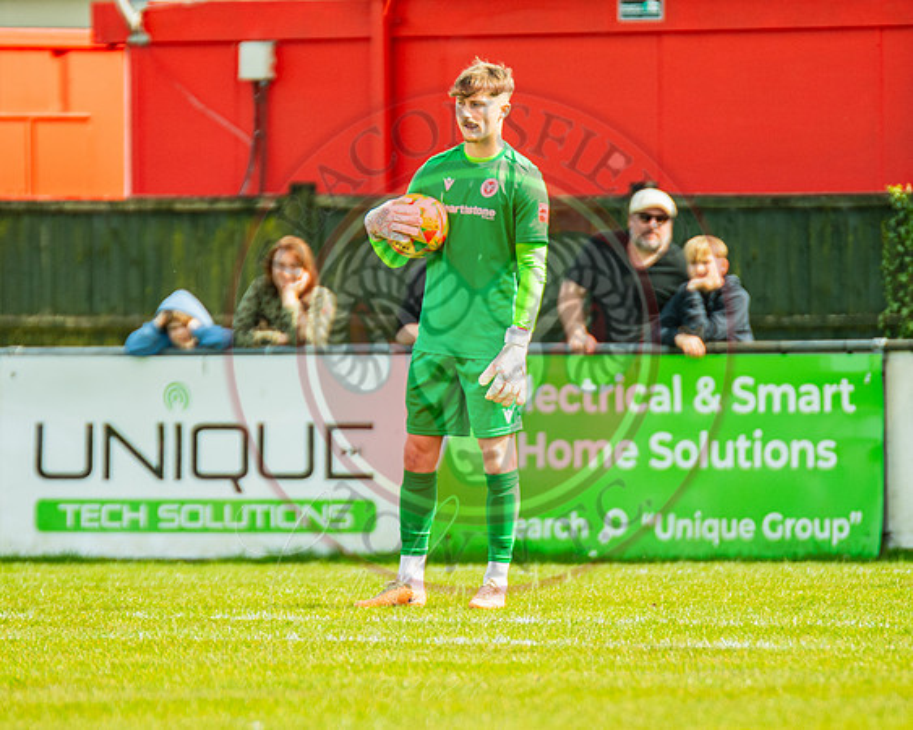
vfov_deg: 2.0
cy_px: 337
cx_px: 432
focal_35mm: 780
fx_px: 21065
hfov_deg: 2.5
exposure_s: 1/1600
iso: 400
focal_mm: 420
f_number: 4
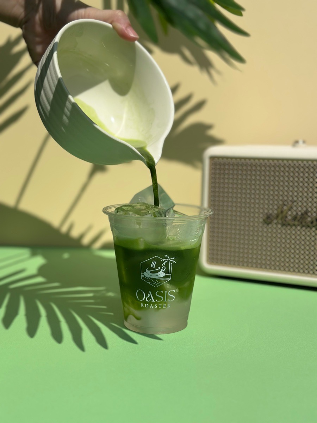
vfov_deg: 39.7
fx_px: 586
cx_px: 158
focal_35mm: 48
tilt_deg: -7.0
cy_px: 212
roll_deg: -1.1
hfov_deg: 30.3
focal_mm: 6.86
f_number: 1.78
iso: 100
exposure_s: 1/15873
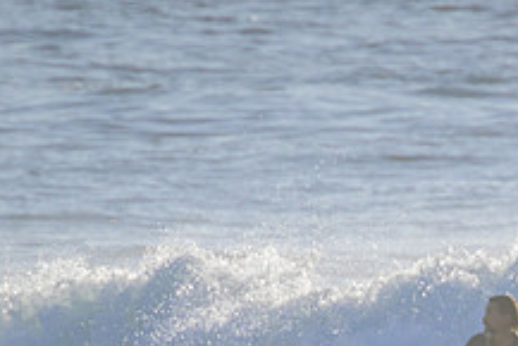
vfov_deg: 0.6
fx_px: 30768
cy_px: 416
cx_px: 554
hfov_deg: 1.0
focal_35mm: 2137
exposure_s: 1/2000
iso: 360
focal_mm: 800
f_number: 11
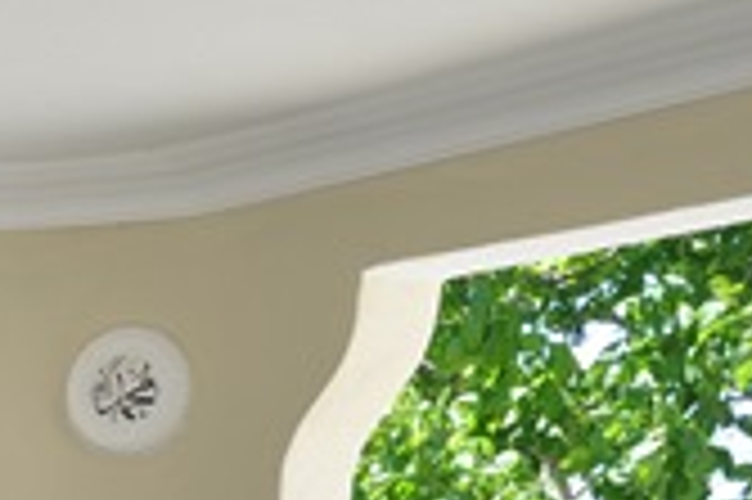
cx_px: -531
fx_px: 3596
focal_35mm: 172
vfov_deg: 7.6
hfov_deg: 11.2
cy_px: 1027
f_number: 7.1
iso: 200
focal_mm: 25
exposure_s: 1/200
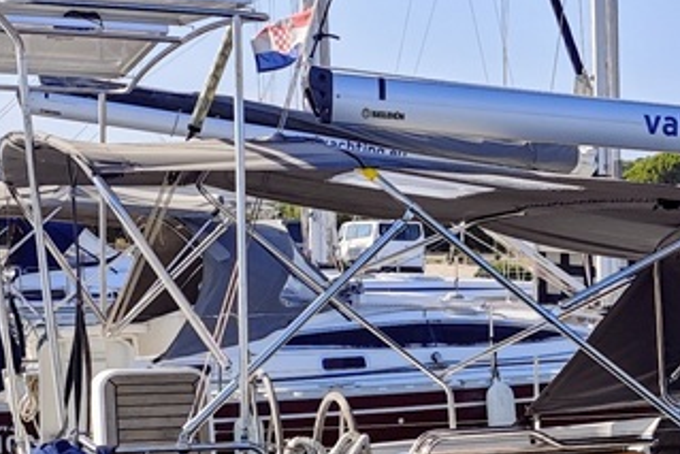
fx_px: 1814
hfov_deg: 19.1
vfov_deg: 14.1
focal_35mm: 96
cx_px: 964
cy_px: 422
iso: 50
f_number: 1.6
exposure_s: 1/2567
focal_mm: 6.55
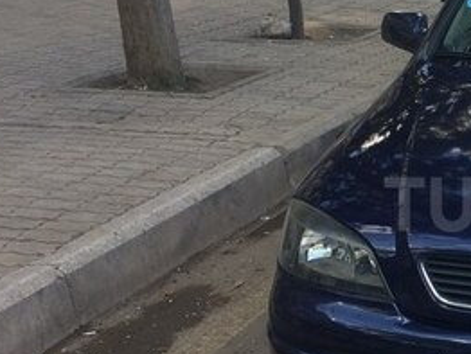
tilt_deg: -21.4
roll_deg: +1.2
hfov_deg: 24.2
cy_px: 204
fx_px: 994
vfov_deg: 20.2
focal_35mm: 73
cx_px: 568
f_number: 2.2
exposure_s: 1/230
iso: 32
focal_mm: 4.15
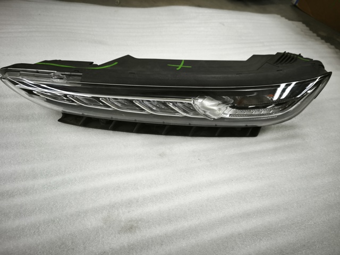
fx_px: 226
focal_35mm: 23
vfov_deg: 58.9
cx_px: 170
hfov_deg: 73.9
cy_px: 128
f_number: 1.7
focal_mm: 5.35
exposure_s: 1/50
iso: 200
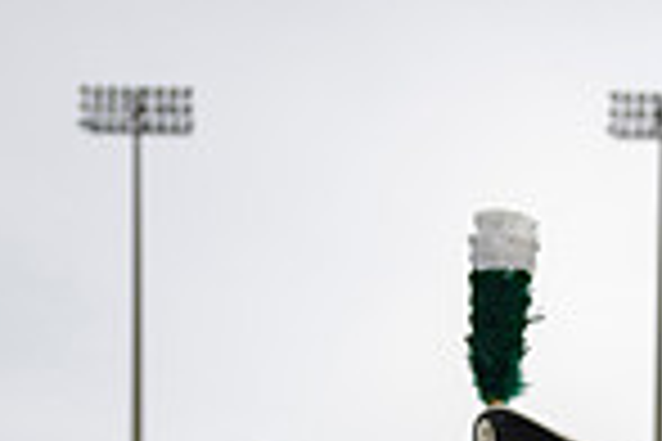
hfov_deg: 20.5
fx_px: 1747
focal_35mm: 95
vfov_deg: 13.0
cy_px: 808
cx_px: 730
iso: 125
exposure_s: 1/500
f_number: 2.8
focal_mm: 24
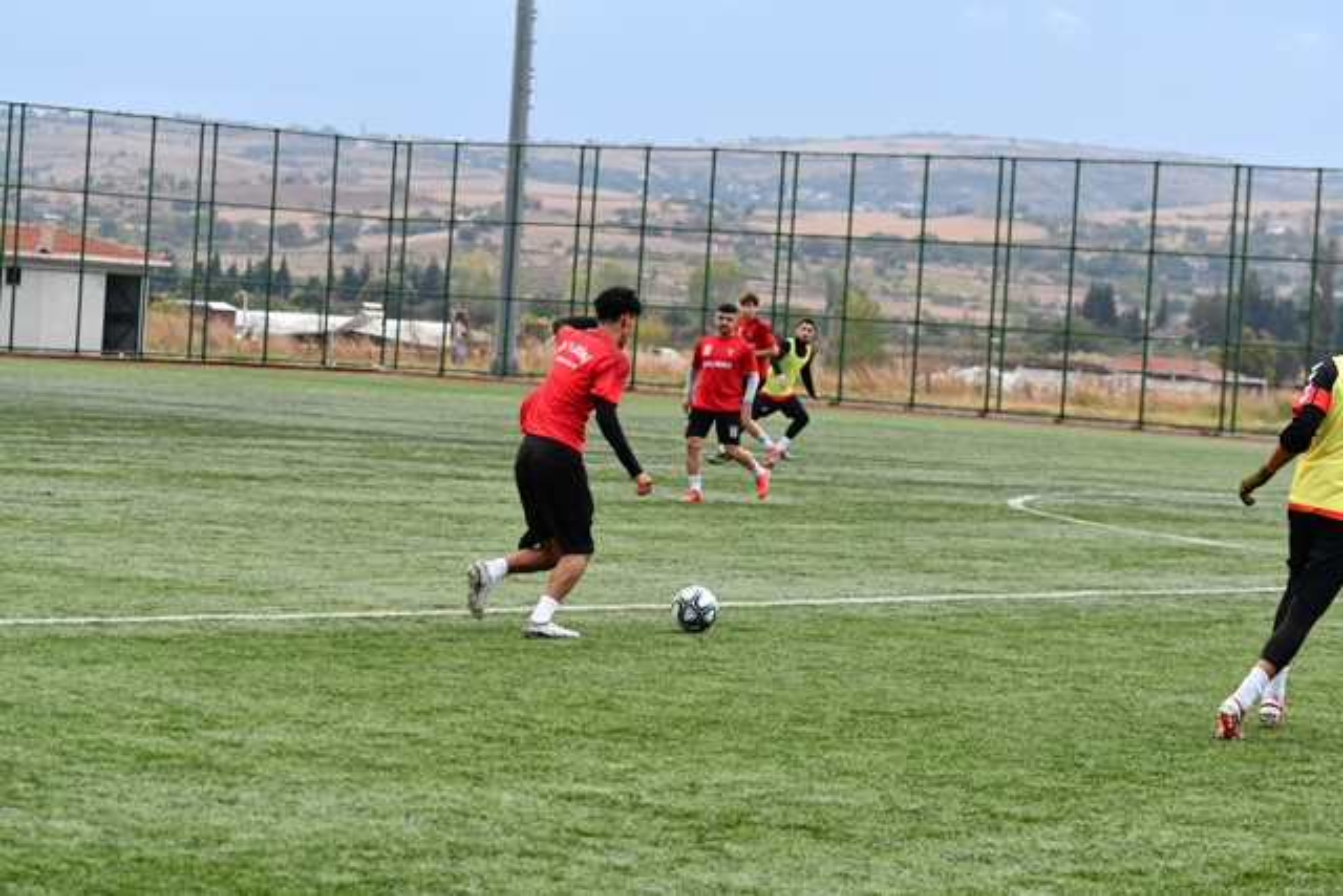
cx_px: 672
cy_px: 448
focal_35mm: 105
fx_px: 3918
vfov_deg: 13.0
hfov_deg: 19.5
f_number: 4.5
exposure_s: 1/500
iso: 800
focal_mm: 70
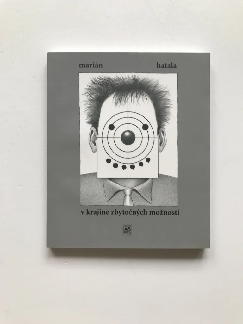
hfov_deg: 49.7
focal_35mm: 28
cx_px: 122
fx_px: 262
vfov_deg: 63.4
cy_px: 162
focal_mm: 3.99
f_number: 1.8
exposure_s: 1/100
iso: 32
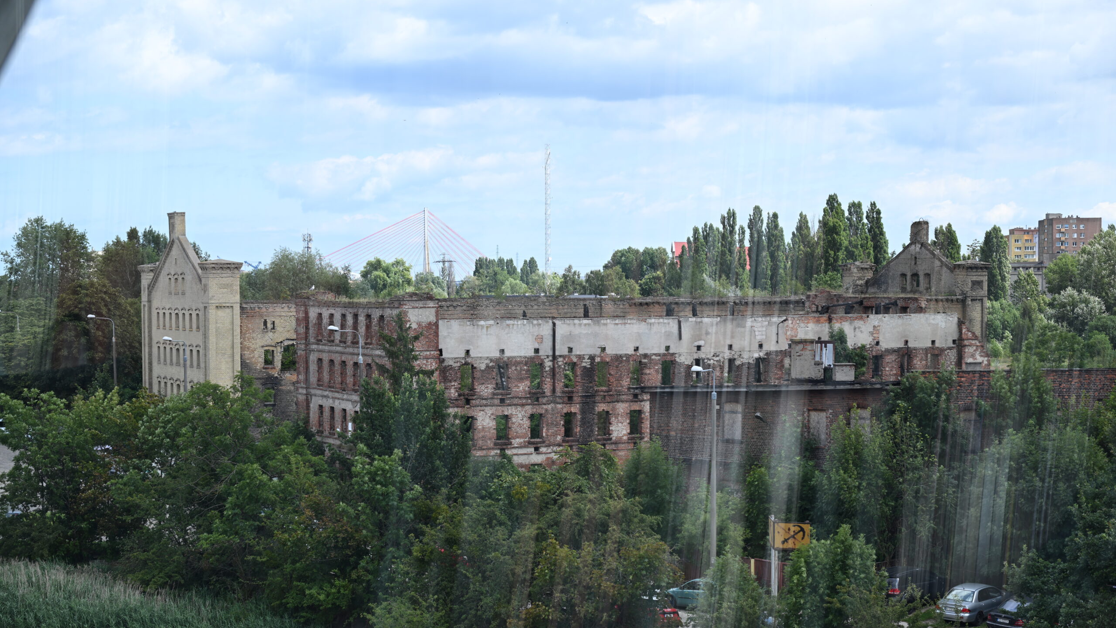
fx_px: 1864
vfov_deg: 19.1
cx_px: 559
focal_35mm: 63
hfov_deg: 33.3
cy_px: 352
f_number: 5
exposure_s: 1/400
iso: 100
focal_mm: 60
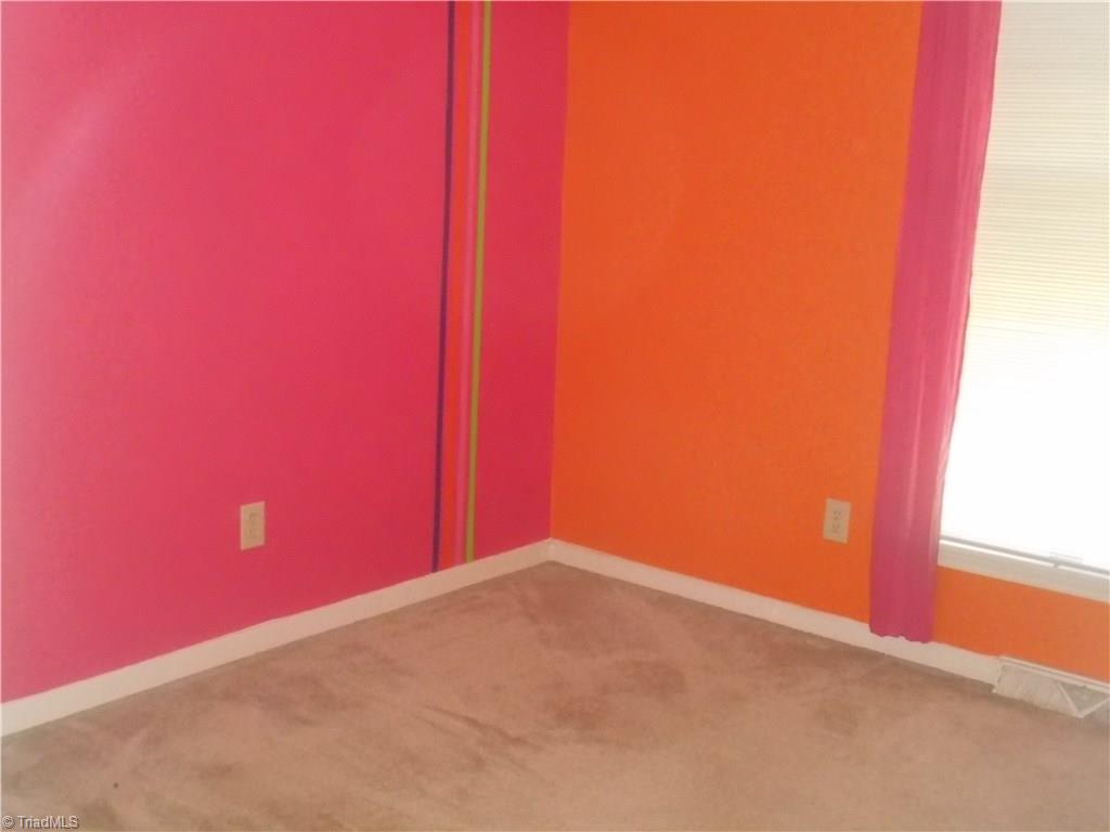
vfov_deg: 32.9
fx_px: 1411
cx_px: 555
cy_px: 416
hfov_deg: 42.9
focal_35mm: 44
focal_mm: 7.9
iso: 1400
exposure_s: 1/30
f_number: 4.7
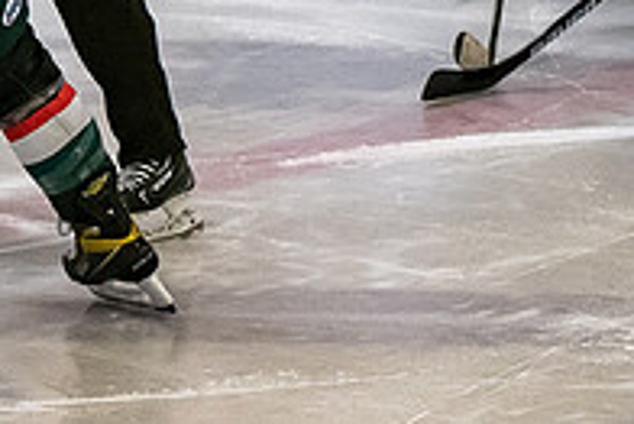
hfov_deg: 3.8
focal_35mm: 534
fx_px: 9411
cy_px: -333
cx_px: -198
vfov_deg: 2.6
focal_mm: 92
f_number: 3.5
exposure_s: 1/640
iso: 2500
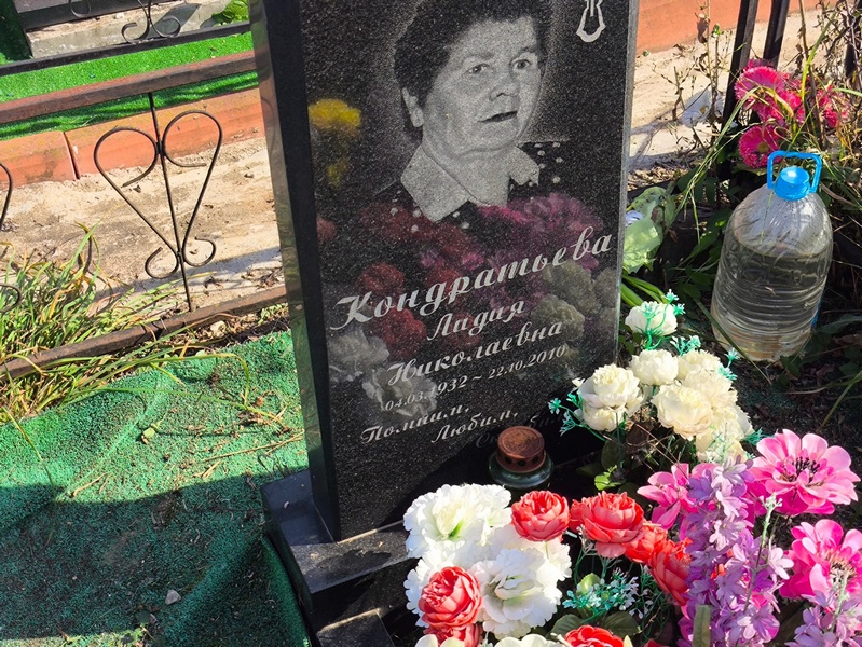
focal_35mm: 50
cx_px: 431
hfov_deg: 38.2
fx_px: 1246
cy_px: 324
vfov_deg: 29.1
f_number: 1.7
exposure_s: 1/983
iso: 50
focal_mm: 4.71
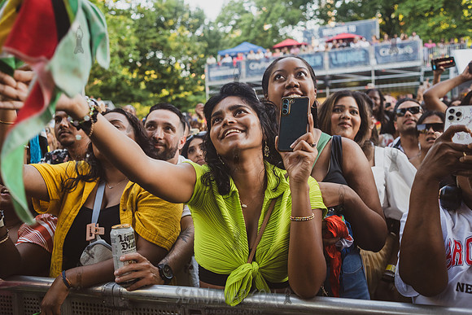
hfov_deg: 54.4
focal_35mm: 35
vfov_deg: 37.9
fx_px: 459
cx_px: 236
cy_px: 158
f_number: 3.5
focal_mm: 35
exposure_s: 1/500
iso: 1000
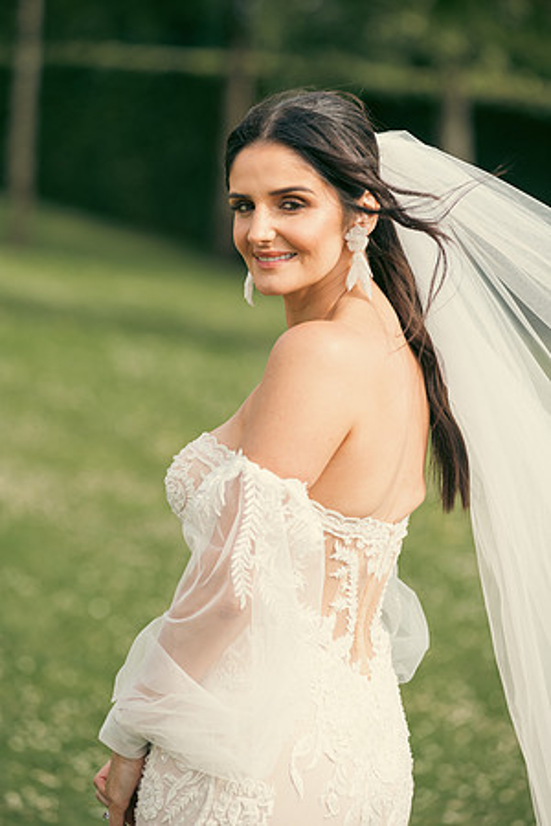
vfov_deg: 14.2
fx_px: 3329
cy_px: 413
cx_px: 276
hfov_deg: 9.5
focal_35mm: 145
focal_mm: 145
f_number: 3.5
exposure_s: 1/320
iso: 100
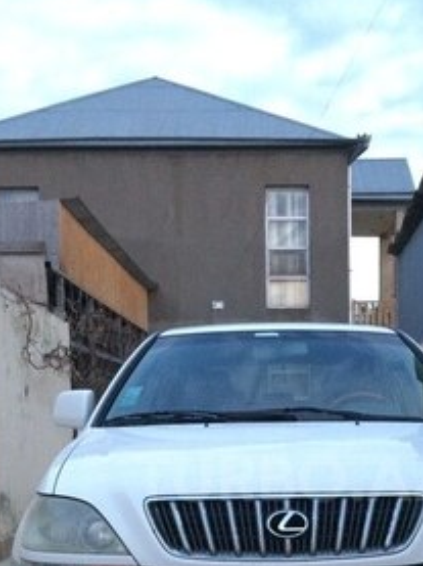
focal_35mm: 52
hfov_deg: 27.7
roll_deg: +1.7
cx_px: 292
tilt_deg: -6.5
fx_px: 849
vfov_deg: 35.3
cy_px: 478
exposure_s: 1/33
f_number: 2.2
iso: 320
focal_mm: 4.15
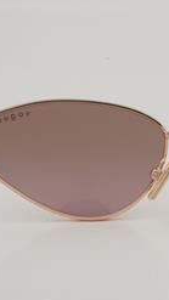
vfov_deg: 15.4
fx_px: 1114
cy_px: 149
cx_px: 197
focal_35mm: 140
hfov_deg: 8.6
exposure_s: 1/3
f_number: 32
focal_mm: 55
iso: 100
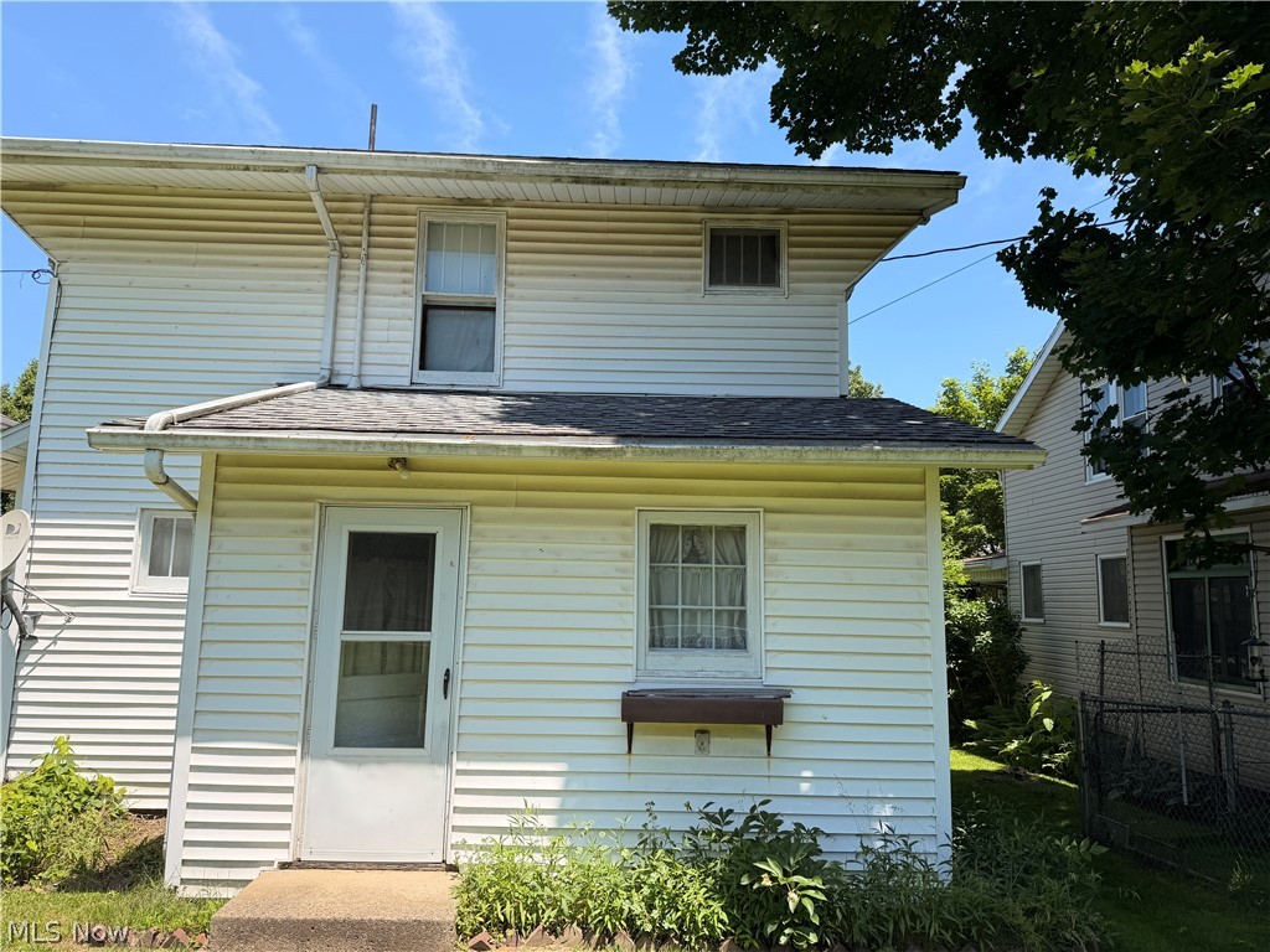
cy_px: 476
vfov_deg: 56.8
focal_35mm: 24
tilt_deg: +7.8
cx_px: 635
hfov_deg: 71.6
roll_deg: -0.5
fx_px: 881
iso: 80
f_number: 1.78
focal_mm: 6.76
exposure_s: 1/2801
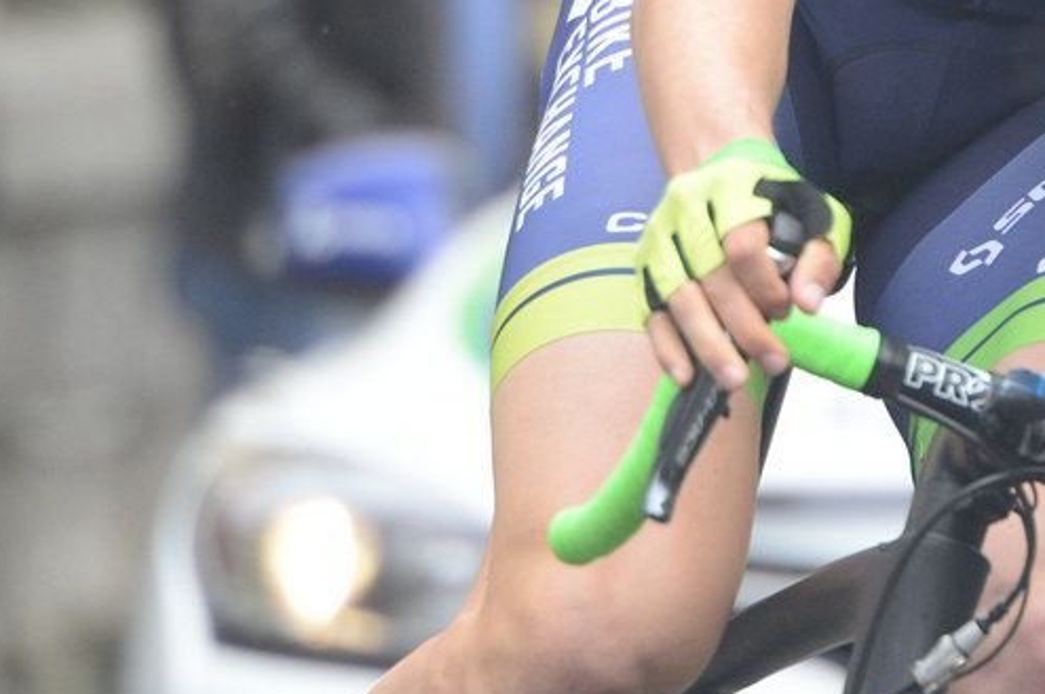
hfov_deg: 2.1
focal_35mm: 970
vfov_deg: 1.4
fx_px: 28129
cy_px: -105
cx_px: 1087
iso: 2500
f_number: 6.3
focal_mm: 400
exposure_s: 1/1000
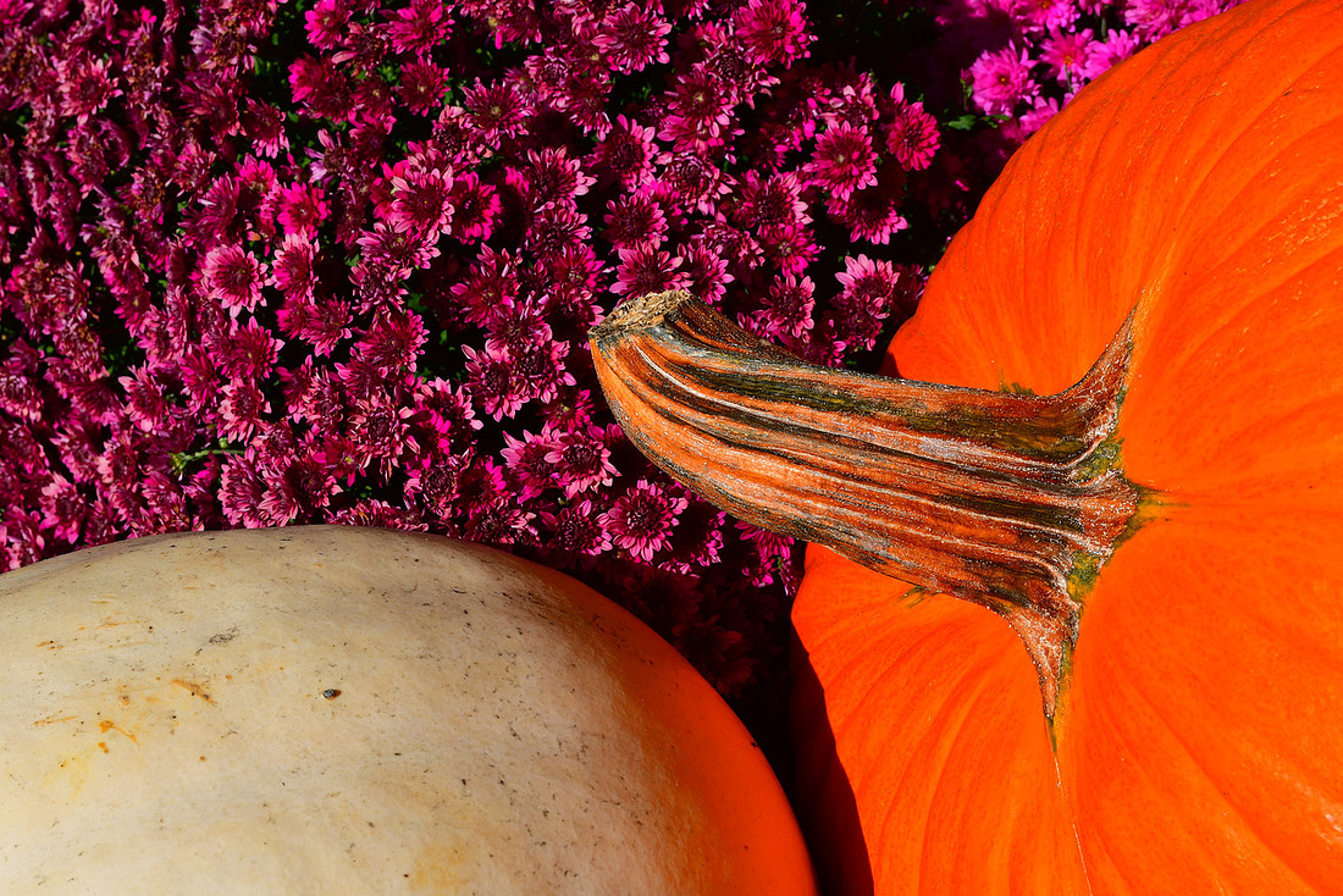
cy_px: 448
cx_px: 672
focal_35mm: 63
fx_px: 2351
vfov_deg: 21.6
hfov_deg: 31.9
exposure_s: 1/500
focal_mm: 42
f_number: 11
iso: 200
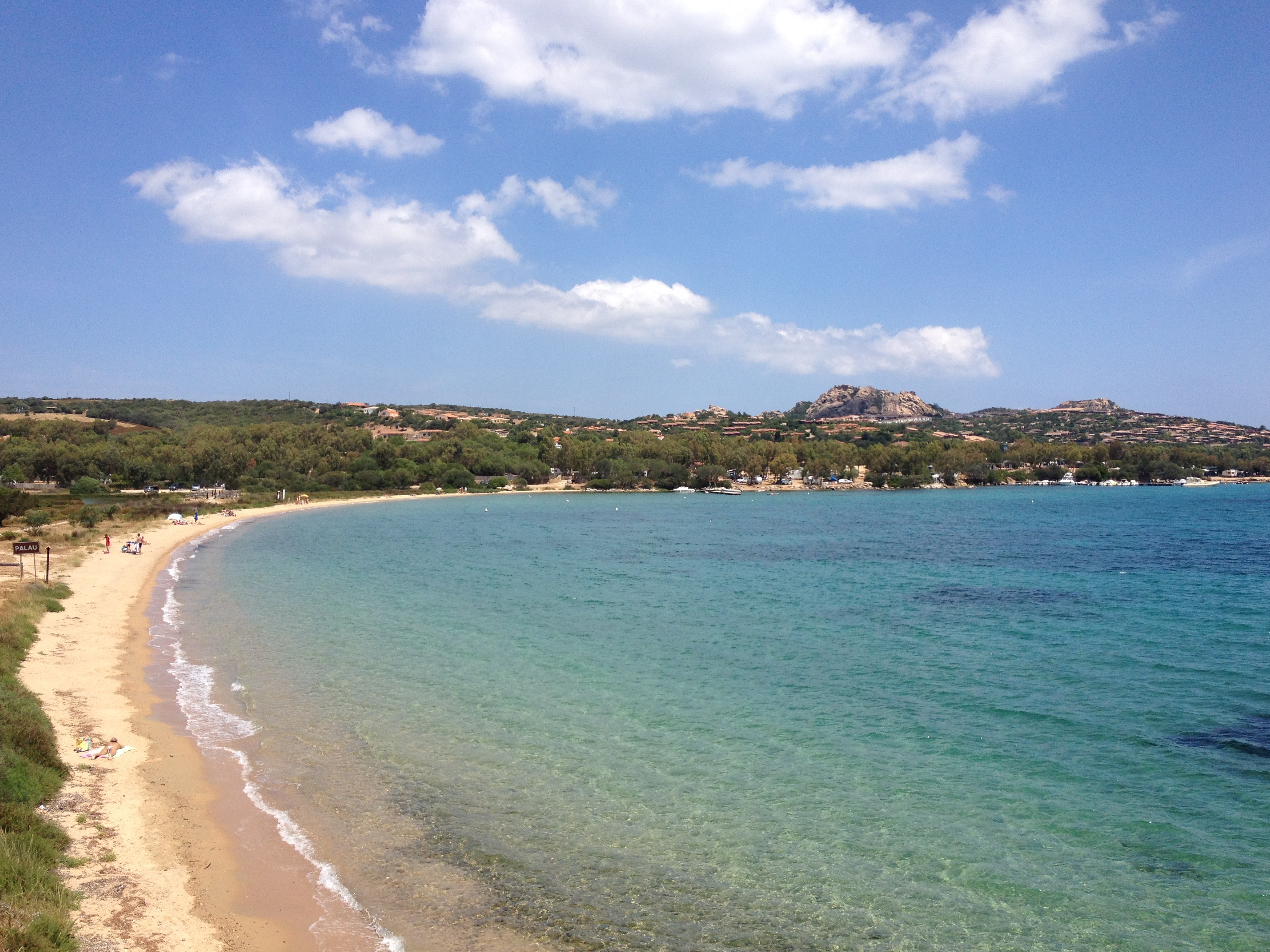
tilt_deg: -3.5
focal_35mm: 36
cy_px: 471
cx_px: 639
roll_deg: +0.5
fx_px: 1321
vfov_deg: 39.7
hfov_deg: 51.4
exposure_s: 1/2304
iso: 50
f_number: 2.4
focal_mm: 4.28
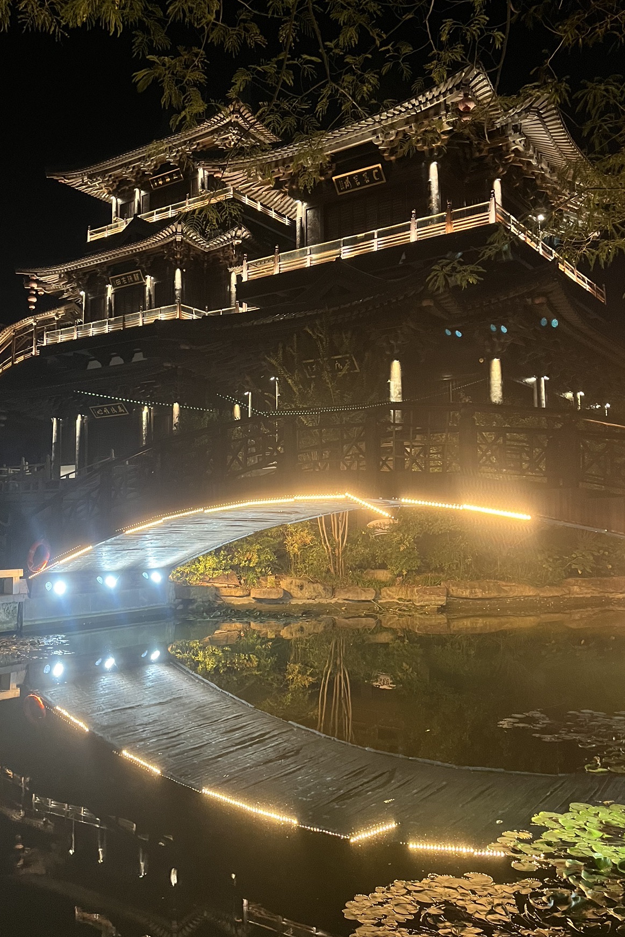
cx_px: 308
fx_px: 807
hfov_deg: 42.3
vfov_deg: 60.3
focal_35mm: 31
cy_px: 448
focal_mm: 5.1
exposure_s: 1/33
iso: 500
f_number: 1.6
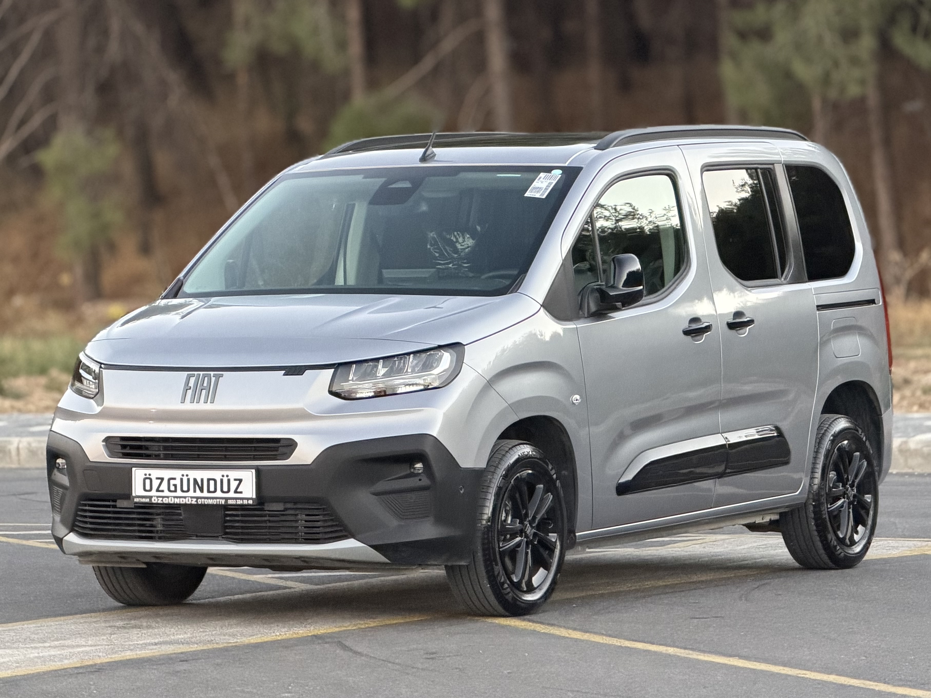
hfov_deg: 19.6
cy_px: 349
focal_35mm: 100
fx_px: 2690
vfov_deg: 14.8
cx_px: 466
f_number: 2.8
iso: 500
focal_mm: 16.89
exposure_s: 1/88
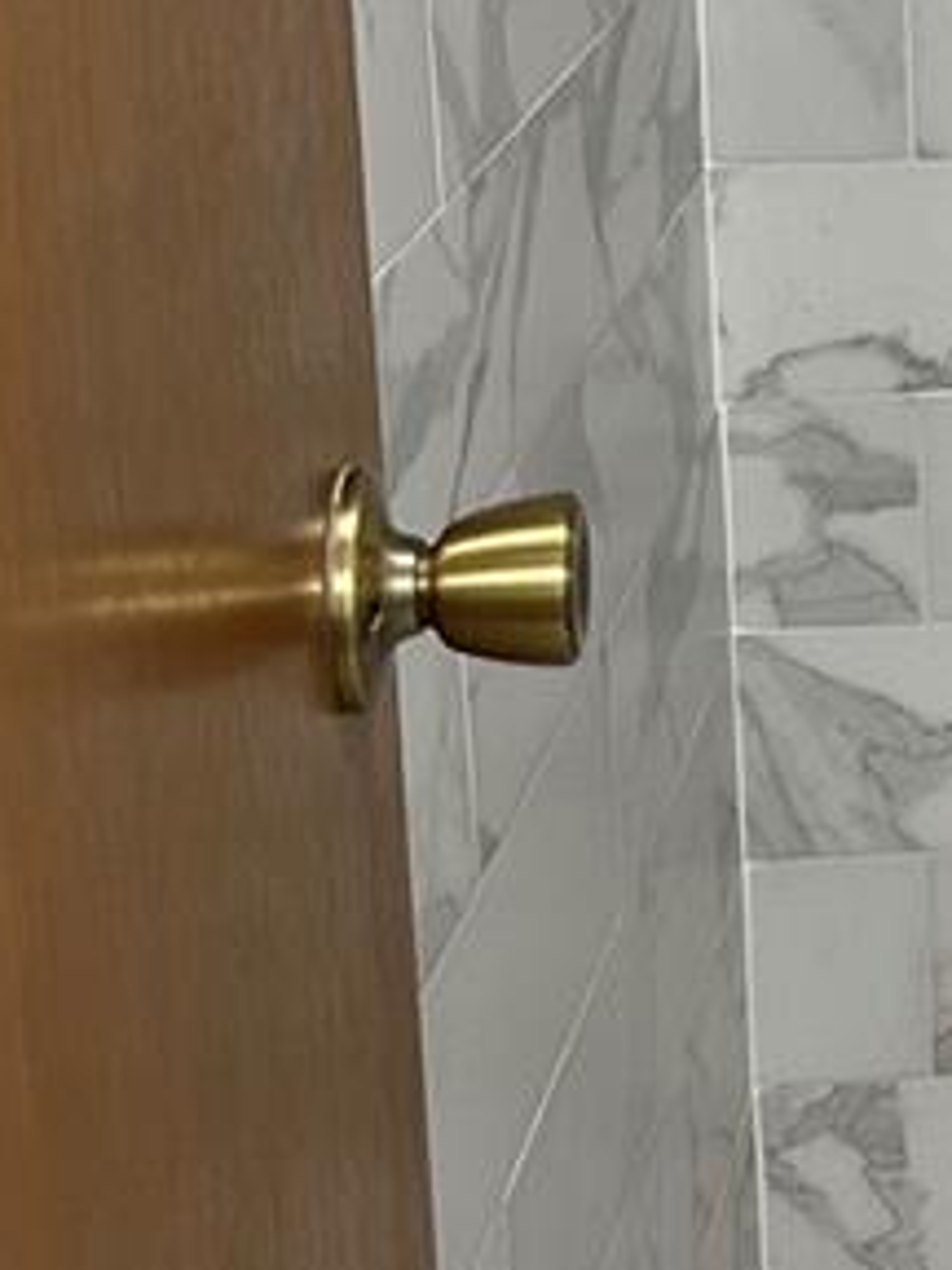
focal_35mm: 100
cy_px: -75
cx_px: 1935
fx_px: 3667
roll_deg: -0.9
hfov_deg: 12.8
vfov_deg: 19.0
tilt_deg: -9.6
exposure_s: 1/60
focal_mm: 6.86
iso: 125
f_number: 1.78
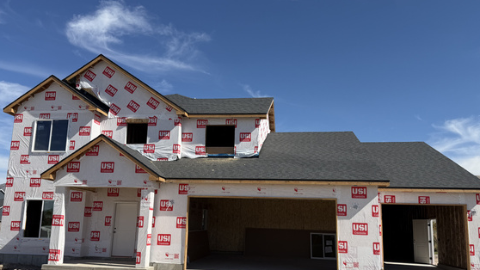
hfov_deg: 64.3
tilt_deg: +9.4
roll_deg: -1.9
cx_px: 238
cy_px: 163
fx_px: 382
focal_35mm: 30
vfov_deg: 38.8
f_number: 1.78
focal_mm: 6.76
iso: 80
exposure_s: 1/5714
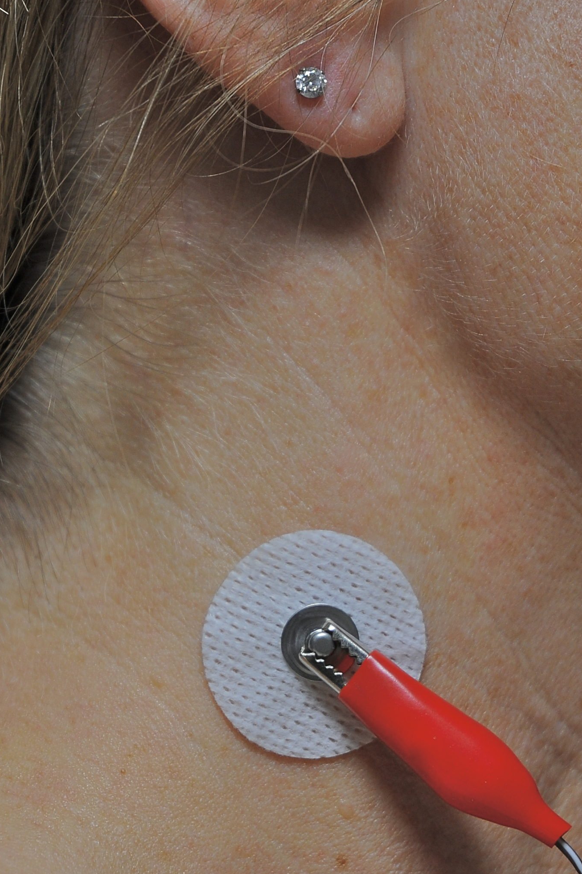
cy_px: 435
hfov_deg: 12.9
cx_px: 291
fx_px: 2571
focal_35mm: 106
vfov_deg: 19.3
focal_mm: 70
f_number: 5
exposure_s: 1/60
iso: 200
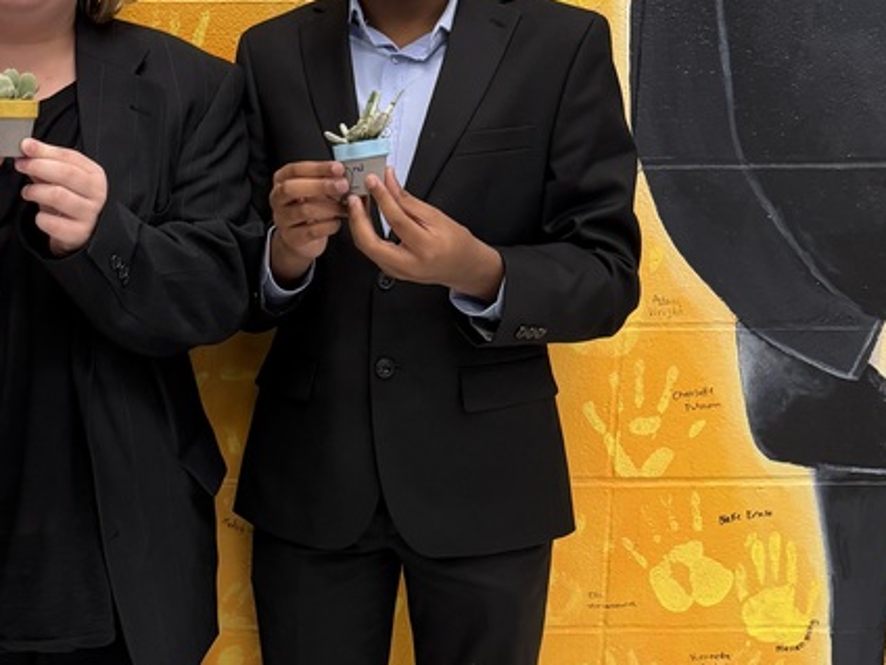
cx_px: 205
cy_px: 412
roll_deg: -0.3
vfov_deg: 25.2
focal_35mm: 58
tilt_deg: -14.7
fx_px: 1485
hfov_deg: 32.5
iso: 250
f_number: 1.78
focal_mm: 6.76
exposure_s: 1/60
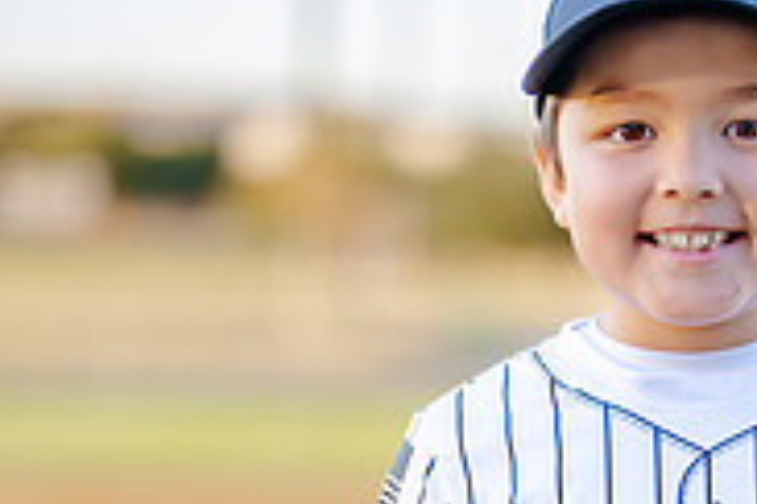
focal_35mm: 216
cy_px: 565
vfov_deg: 6.3
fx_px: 4542
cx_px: 661
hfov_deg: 9.5
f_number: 1.2
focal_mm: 50
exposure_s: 1/1600
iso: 250
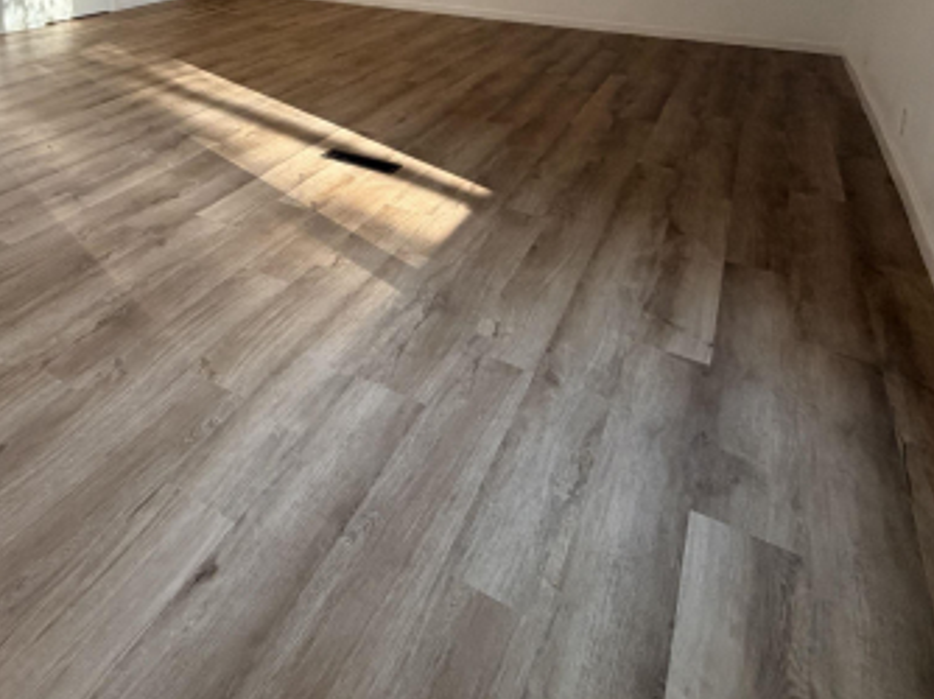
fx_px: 755
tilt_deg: -13.0
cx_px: 220
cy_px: 45
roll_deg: +0.5
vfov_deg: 44.3
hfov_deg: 59.6
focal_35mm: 28
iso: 320
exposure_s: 1/120
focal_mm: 2.22
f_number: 2.2
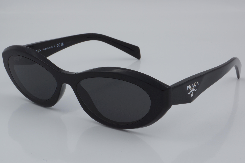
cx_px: 122
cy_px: 82
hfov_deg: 27.0
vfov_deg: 18.2
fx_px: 510
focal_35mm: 75
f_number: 32
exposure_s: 1/4
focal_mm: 50
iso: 100
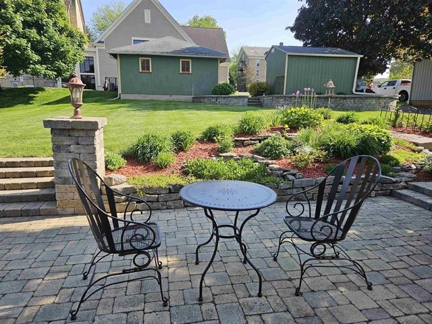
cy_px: 162
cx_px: 216
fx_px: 287
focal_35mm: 23
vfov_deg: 58.9
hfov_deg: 73.9
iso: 25
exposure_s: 1/736
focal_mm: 5.4
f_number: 1.8
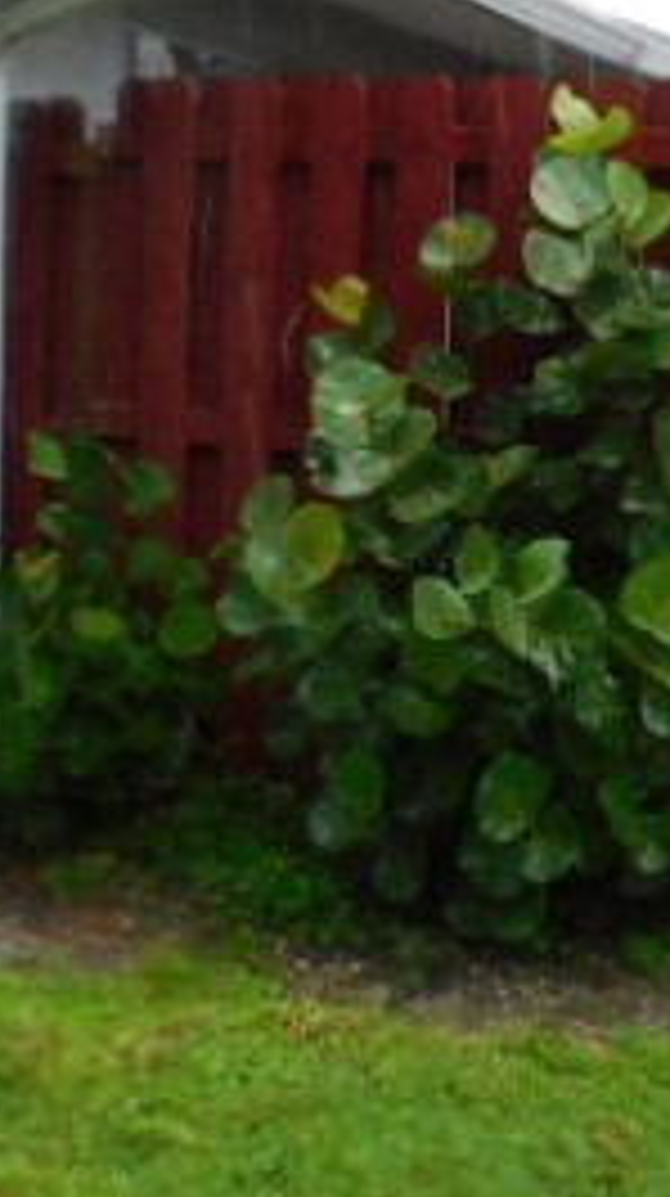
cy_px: 486
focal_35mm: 63
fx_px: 1996
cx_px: 504
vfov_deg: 33.3
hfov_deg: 18.9
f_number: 3.3
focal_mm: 4.3
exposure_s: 1/200
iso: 125
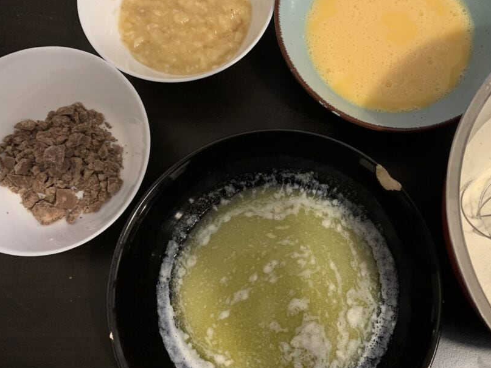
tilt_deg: -77.4
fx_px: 468
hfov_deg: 54.9
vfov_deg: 42.9
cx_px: 299
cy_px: 172
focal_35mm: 33
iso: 320
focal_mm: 4.25
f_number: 1.8
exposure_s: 1/25
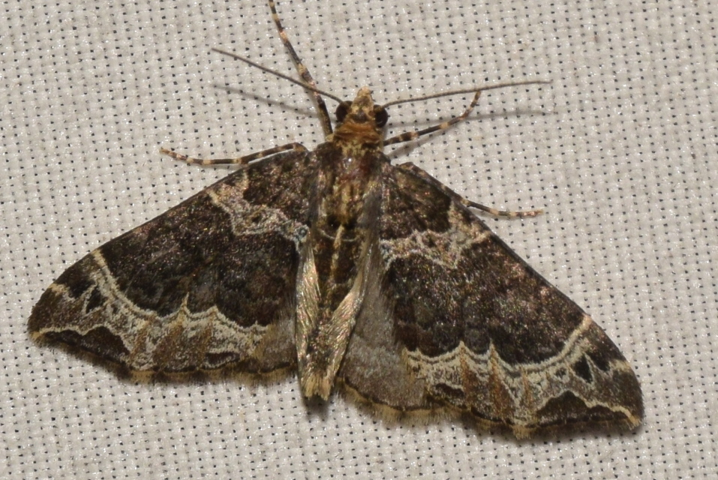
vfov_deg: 6.6
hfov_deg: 9.8
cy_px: 240
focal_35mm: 210
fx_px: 4192
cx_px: 359
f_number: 14
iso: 200
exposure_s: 1/160
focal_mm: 140
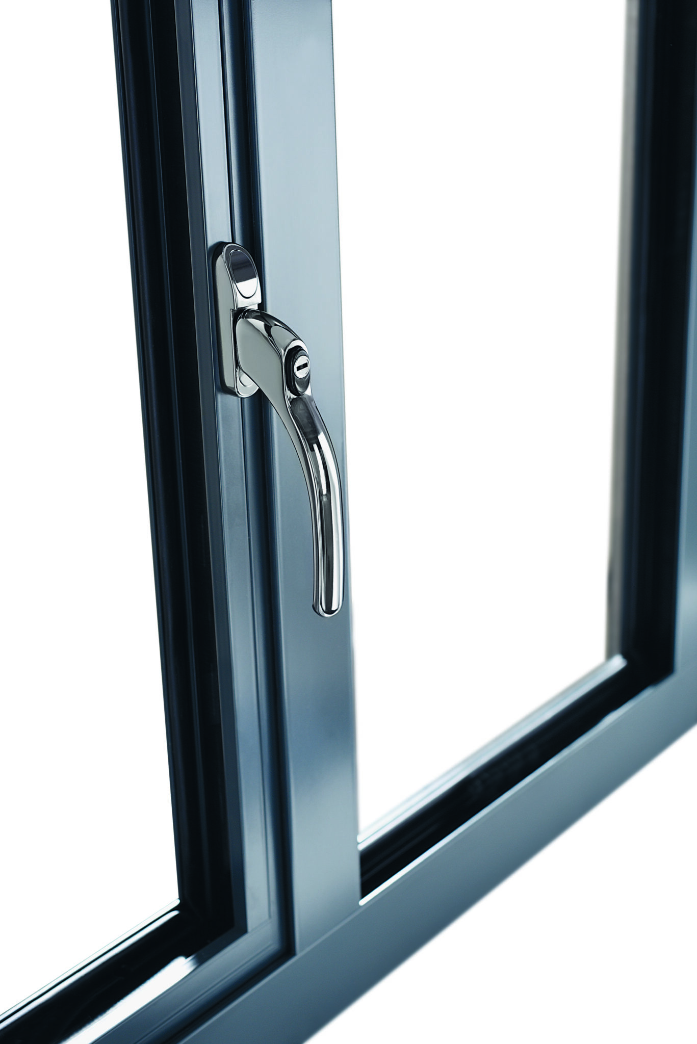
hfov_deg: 27.0
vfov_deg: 39.6
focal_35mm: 50
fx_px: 1451
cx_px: 348
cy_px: 522
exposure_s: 1/125
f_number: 5.6
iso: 100
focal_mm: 50
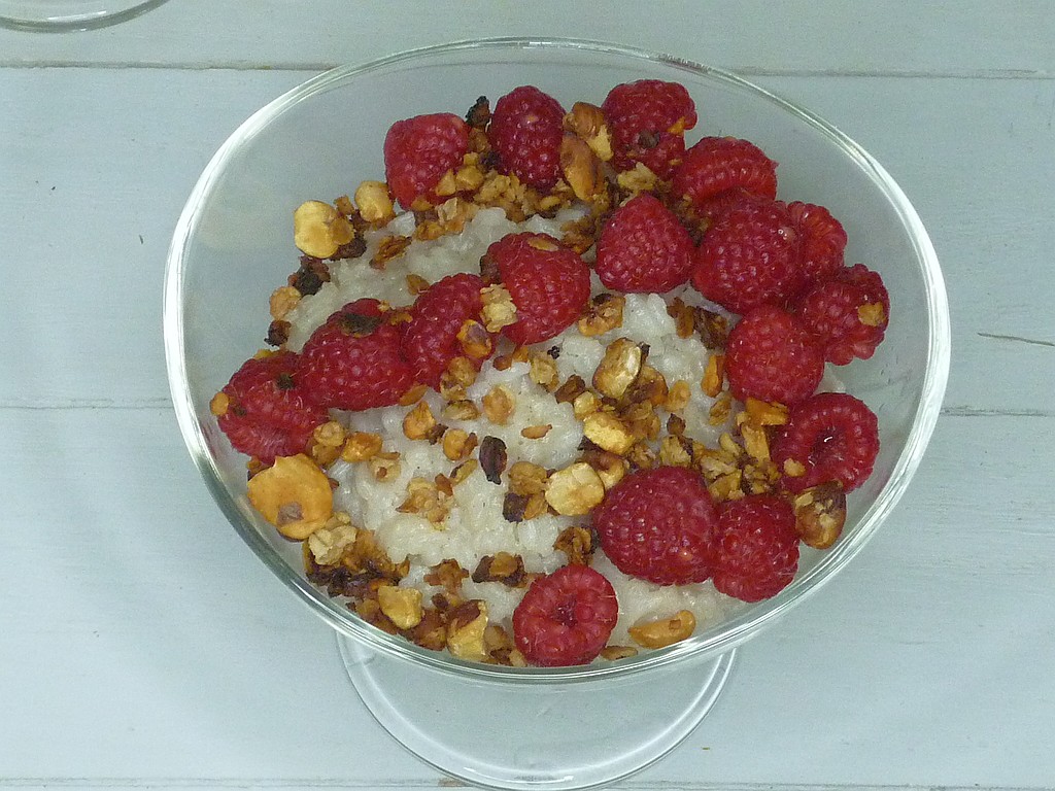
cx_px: 528
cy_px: 396
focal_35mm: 114
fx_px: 3474
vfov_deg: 13.0
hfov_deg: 17.3
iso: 400
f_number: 3.8
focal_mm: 10.6
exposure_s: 1/50
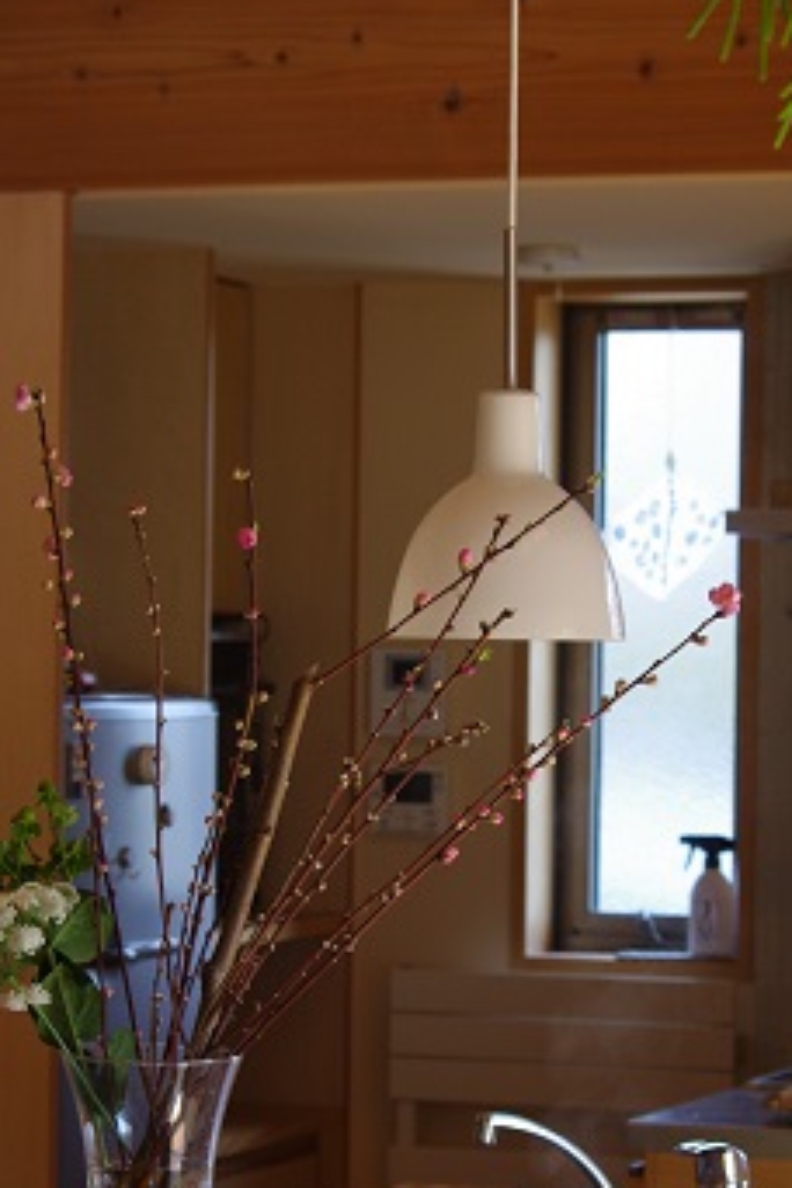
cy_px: 716
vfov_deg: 17.0
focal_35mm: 120
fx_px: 3960
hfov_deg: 11.4
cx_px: 457
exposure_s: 1/100
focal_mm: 55
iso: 400
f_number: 6.3
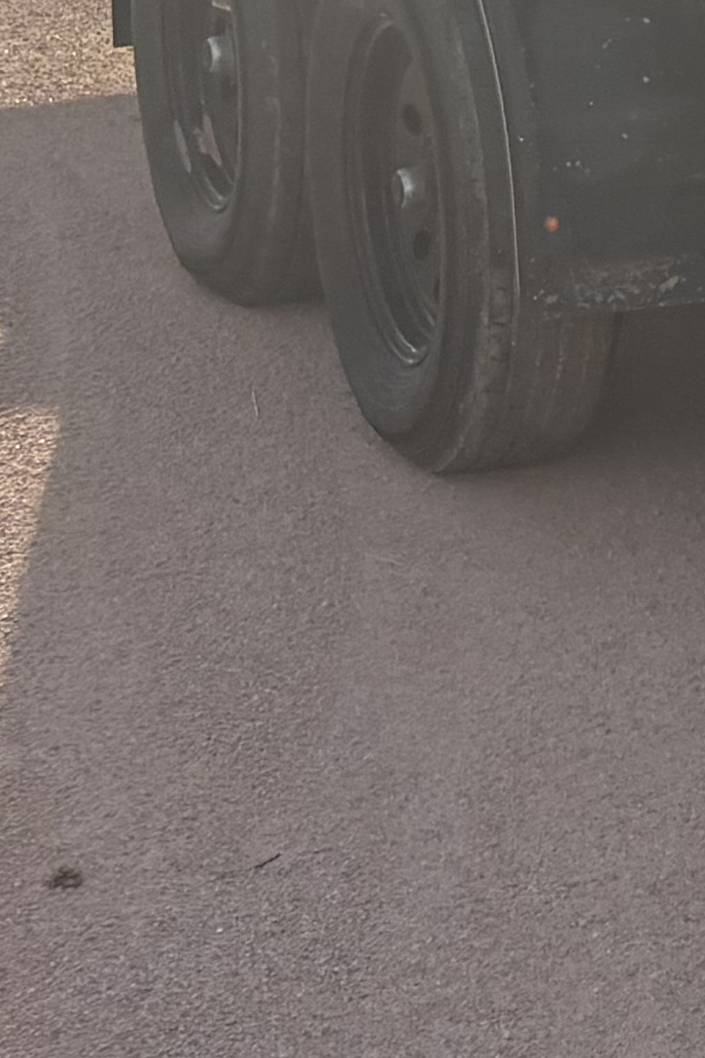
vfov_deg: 14.1
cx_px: 2462
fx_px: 4172
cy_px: -119
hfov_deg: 7.7
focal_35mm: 142
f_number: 1.6
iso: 64
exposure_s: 1/3125
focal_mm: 5.96
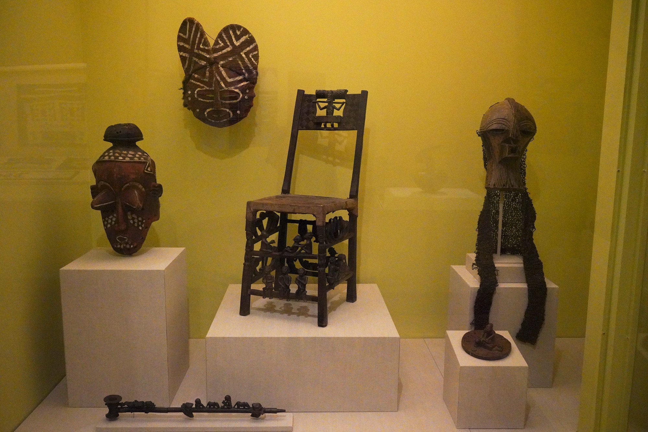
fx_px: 594
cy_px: 216
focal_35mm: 33
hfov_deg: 57.2
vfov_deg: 40.0
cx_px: 324
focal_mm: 33
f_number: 5
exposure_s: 1/100
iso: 12800
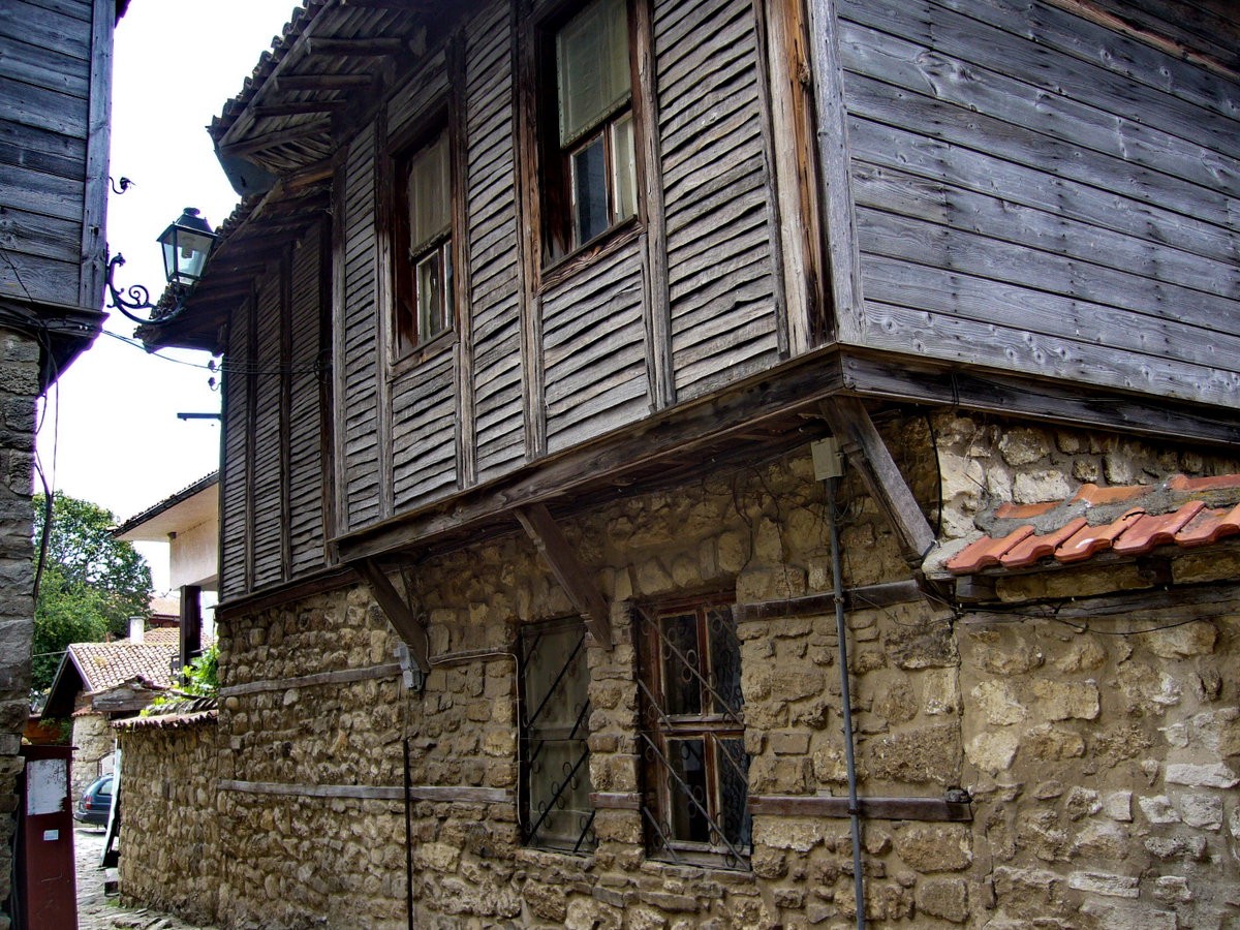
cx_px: 620
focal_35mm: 35
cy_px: 465
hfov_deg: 52.6
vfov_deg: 40.7
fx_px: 1254
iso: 80
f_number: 2.8
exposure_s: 1/200
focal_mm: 5.8
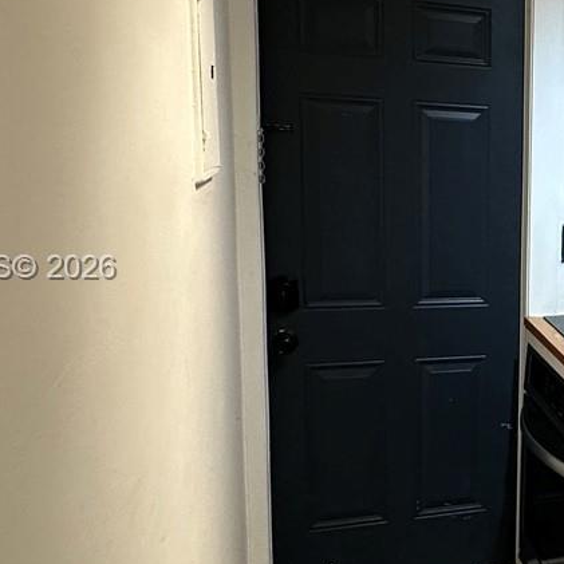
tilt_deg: -8.1
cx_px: 770
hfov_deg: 28.2
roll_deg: -4.4
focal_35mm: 47
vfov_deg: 36.1
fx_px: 866
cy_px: 269
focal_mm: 2.22
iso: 160
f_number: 2.2
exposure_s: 1/120
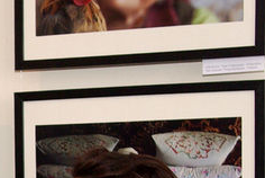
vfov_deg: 6.8
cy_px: 294
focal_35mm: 200
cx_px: -193
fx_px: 1473
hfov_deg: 9.8
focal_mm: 35
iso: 500
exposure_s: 1/50
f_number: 5.6
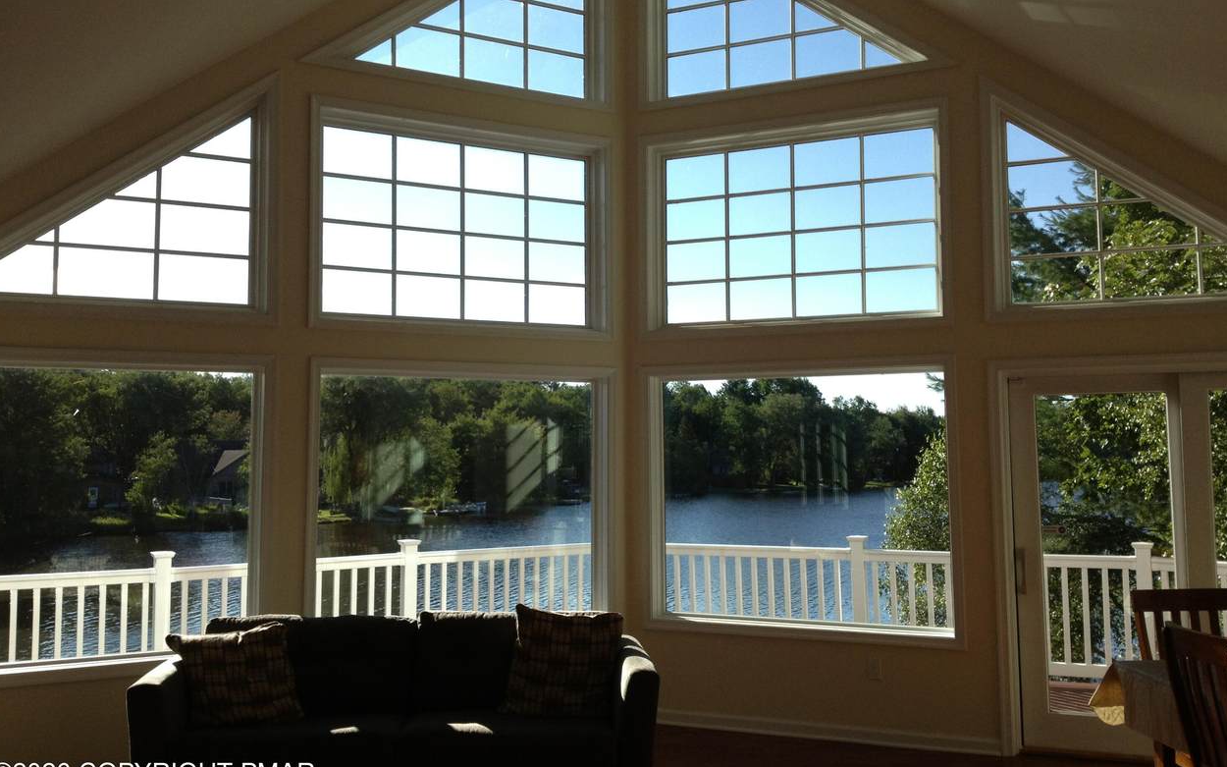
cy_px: 345
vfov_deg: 33.5
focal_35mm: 38
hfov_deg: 51.5
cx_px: 618
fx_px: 1271
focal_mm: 4.28
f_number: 2.4
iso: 80
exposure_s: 1/1227
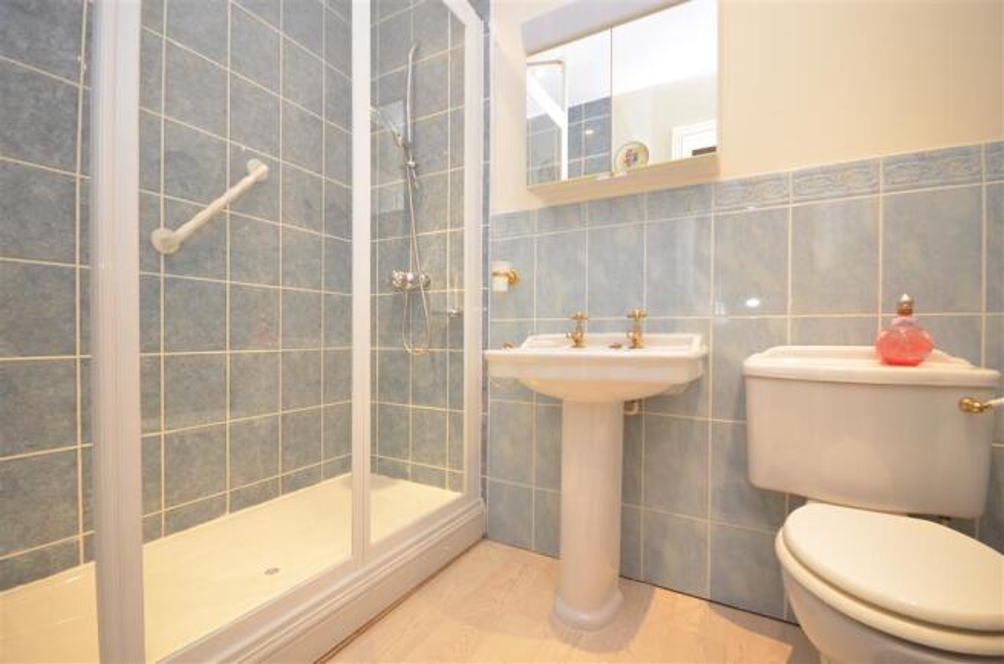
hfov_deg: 100.5
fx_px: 417
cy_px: 332
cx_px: 502
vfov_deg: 77.0
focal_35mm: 15
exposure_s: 1/60
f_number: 4
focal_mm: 10
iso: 1000
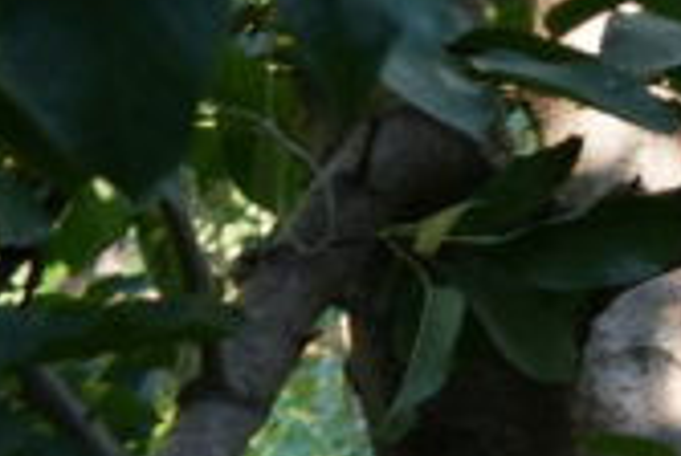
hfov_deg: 7.9
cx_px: 2202
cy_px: 531
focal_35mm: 214
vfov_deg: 6.4
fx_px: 4055
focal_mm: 28
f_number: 4
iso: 250
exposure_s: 1/160
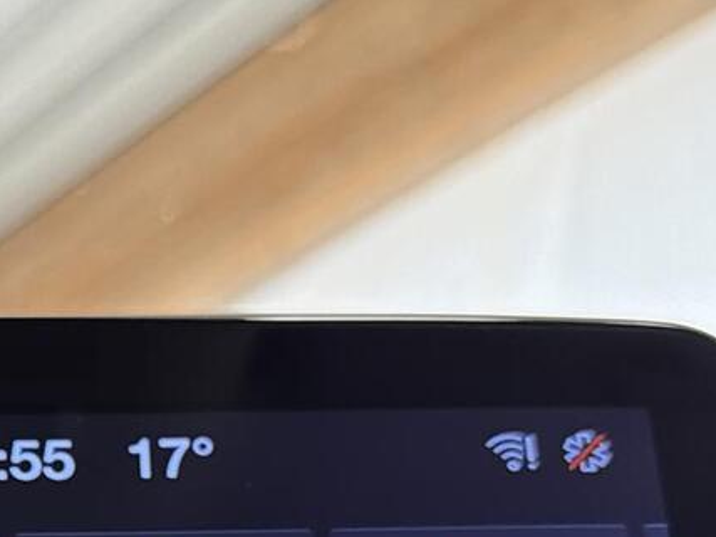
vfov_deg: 16.3
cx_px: -30
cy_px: 849
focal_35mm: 81
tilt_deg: +11.9
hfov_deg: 23.0
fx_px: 1675
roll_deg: +0.7
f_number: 1.78
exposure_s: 1/33
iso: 640
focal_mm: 6.76
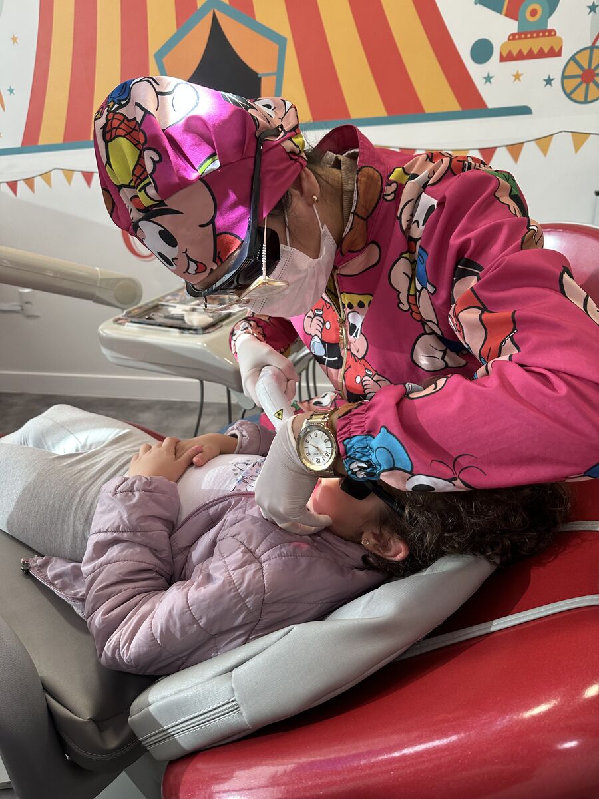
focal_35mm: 24
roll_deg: +4.7
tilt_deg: -27.0
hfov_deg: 56.8
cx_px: 300
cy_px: 400
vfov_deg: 71.6
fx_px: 554
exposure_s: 1/121
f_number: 1.78
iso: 160
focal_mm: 6.86
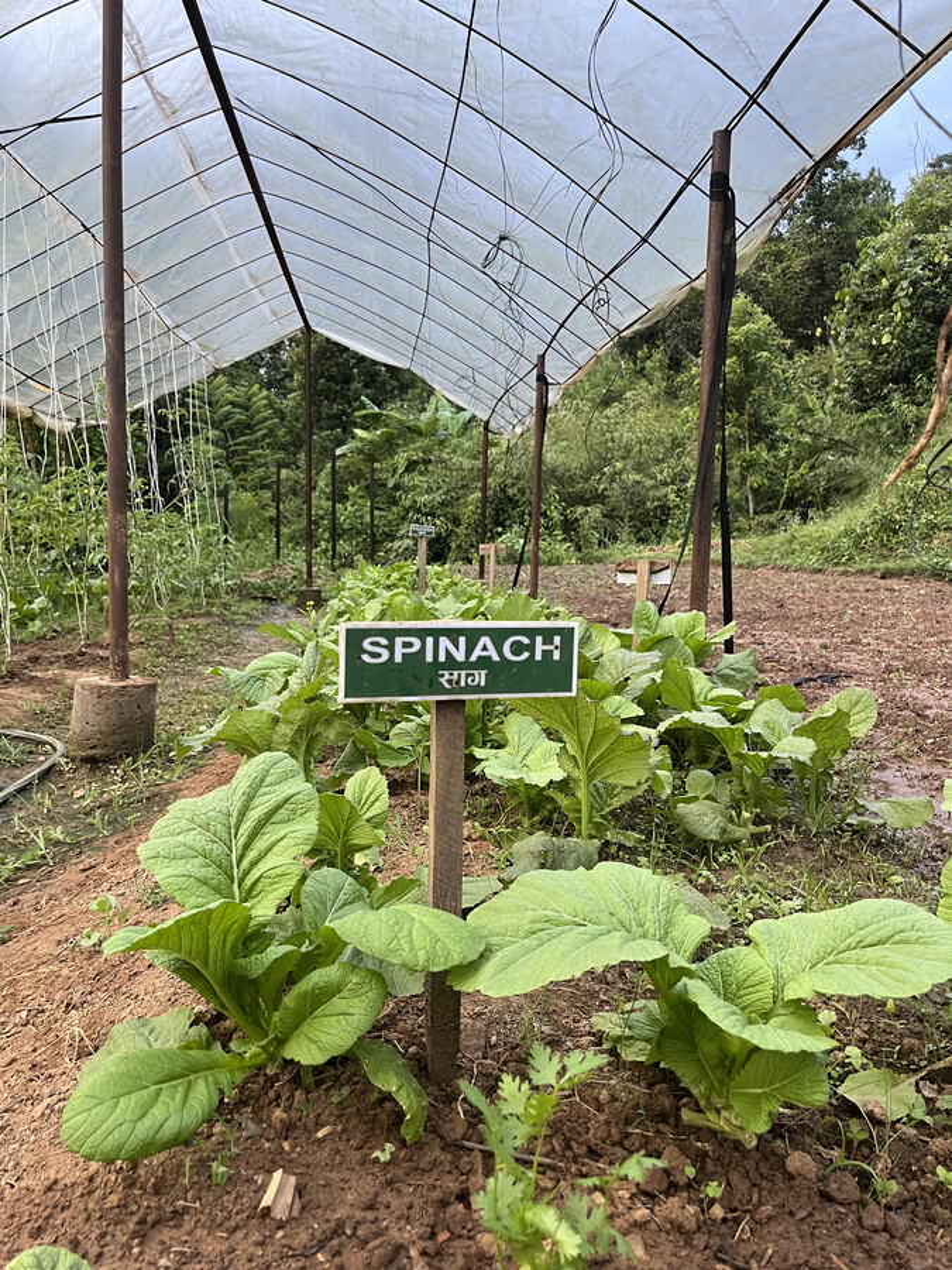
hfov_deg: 53.1
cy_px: 635
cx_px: 476
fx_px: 953
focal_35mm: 26
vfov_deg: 67.3
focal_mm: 5.1
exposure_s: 1/60
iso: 160
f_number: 1.6
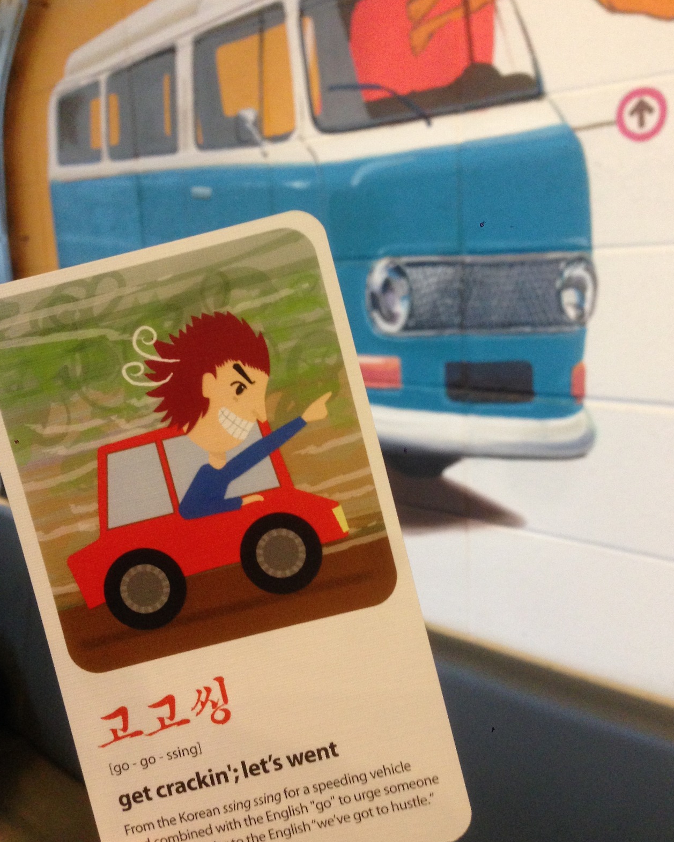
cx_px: 339
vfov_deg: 51.5
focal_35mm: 35
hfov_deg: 42.2
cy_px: 394
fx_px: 873
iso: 250
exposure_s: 1/20
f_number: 2.4
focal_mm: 4.12
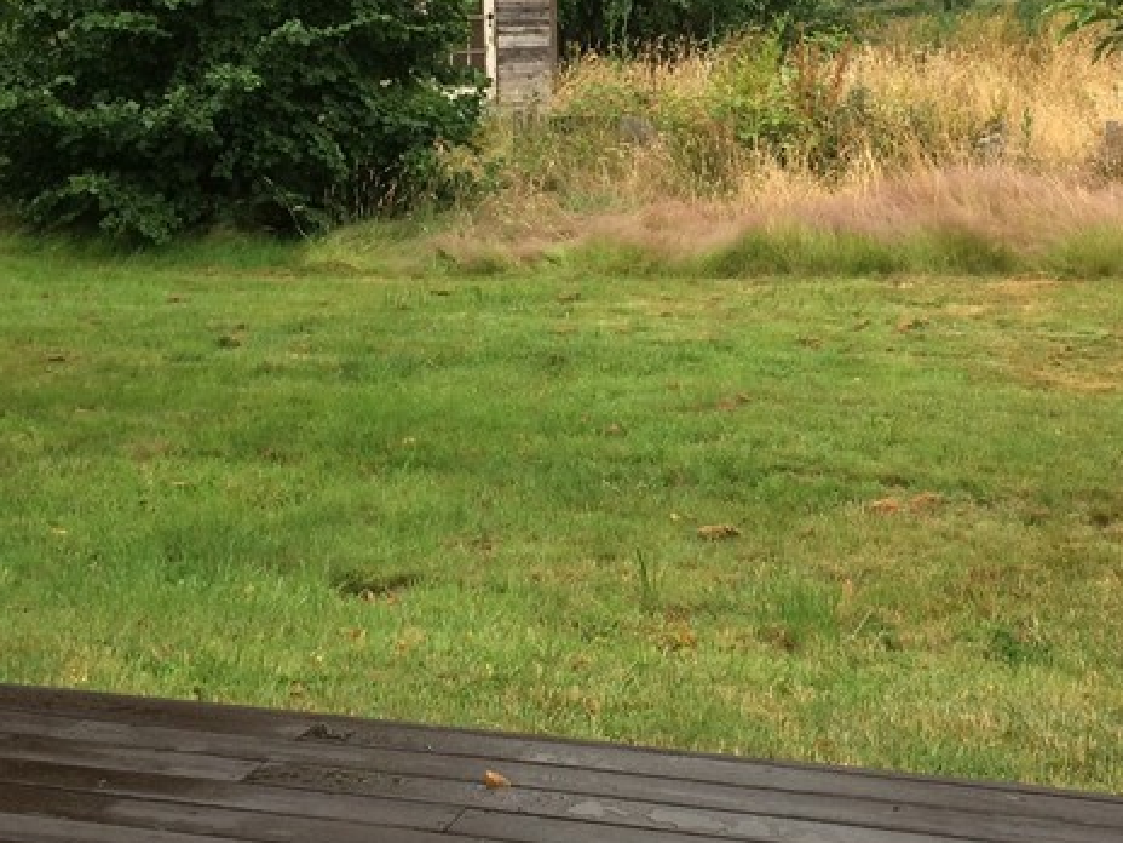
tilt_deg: -6.7
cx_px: 697
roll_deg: +0.4
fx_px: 2076
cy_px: 216
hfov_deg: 30.2
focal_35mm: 64
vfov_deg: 22.7
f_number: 2.2
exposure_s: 1/533
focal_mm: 4.15
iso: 32
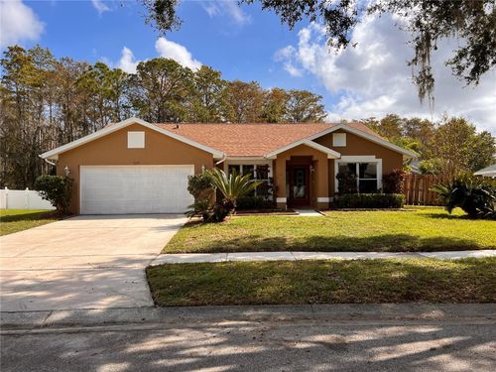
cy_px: 186
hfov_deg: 67.3
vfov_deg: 53.1
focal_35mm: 26
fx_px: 373
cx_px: 248
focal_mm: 5.7
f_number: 1.5
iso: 50
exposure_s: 1/3831
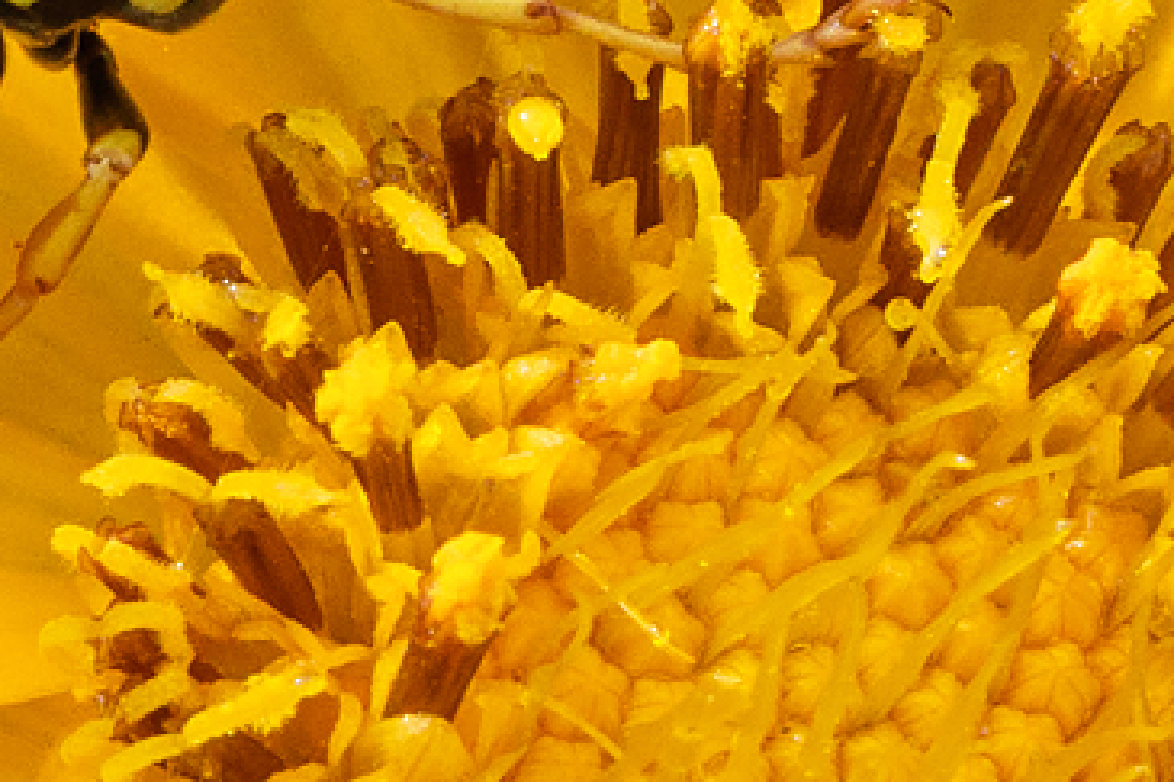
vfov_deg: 3.1
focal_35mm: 444
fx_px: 14472
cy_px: 216
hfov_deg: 4.6
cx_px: 280
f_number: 16
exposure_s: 1/250
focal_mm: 90
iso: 400
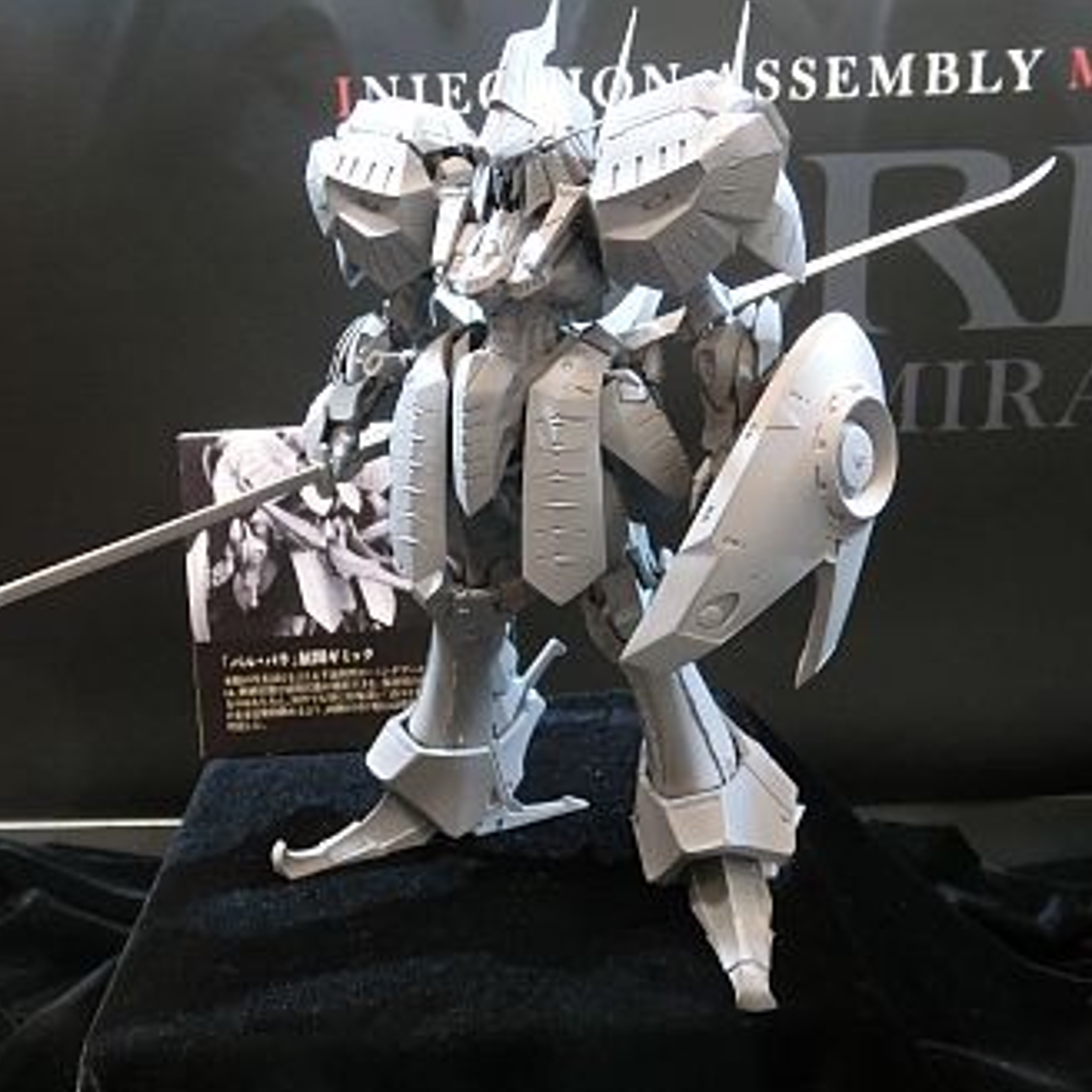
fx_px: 1213
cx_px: 509
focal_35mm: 34
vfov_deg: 48.4
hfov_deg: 48.4
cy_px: 559
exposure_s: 1/30
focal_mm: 5
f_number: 3
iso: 800
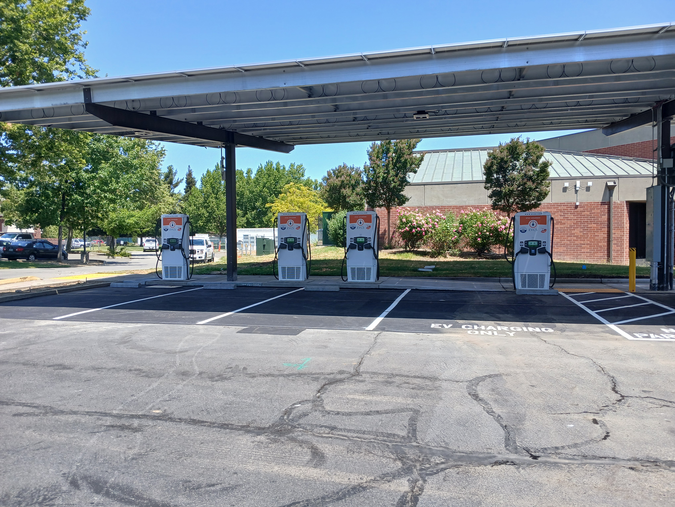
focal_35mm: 26
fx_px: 507
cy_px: 254
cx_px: 338
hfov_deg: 67.3
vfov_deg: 53.1
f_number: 1.8
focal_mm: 3.98
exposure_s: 1/292
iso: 20
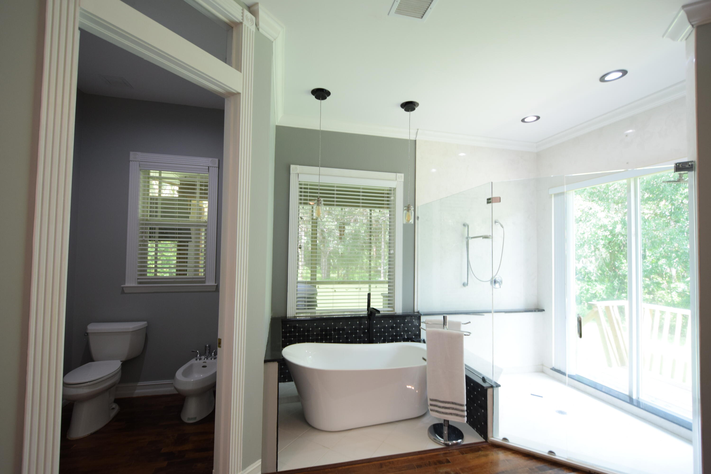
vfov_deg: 77.3
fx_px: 296
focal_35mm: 15
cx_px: 356
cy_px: 237
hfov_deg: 100.4
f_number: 4
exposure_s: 1/60
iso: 400
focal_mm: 10
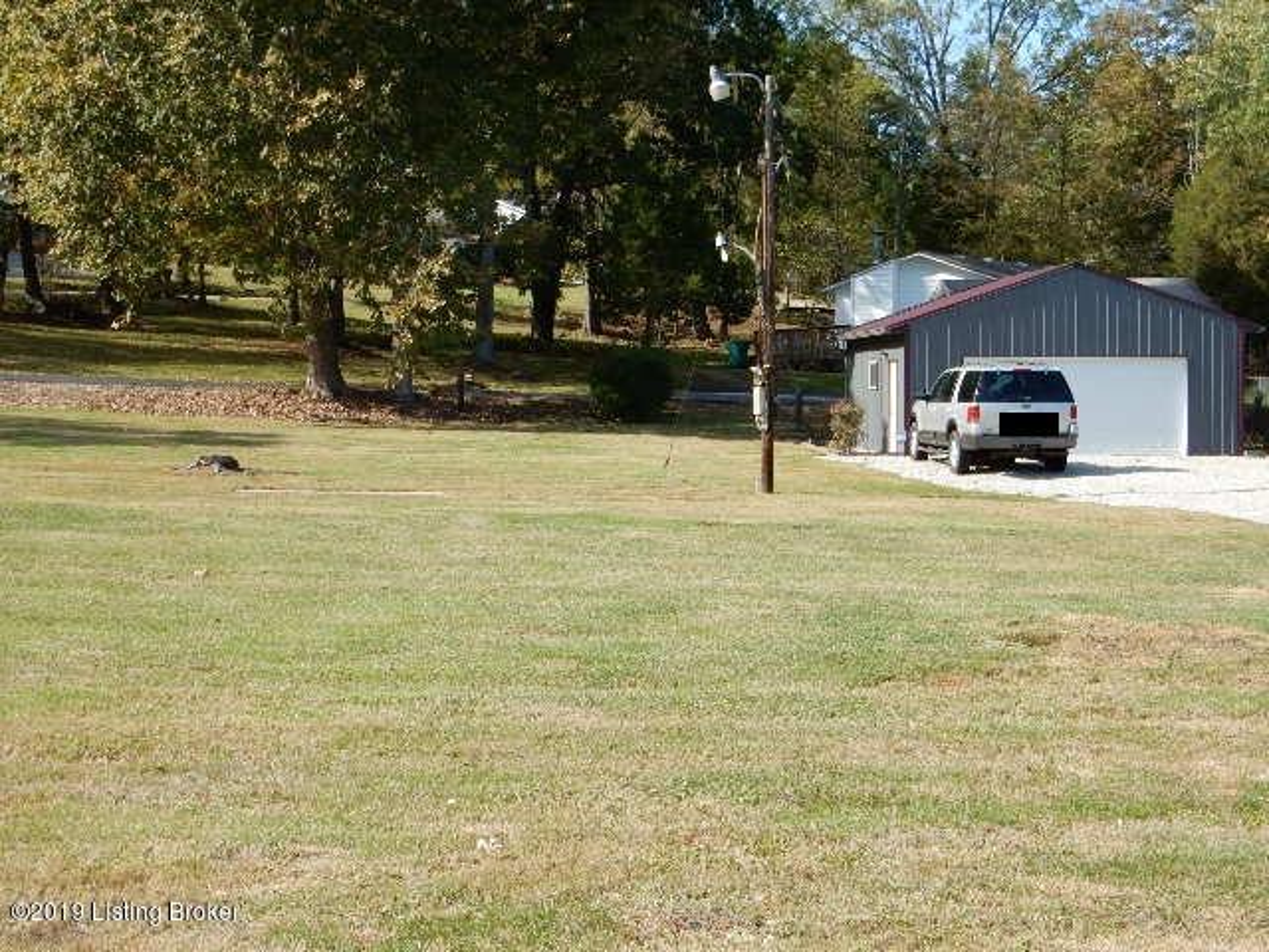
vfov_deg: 24.4
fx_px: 2200
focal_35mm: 60
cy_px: 476
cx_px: 634
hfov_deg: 32.2
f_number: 4.5
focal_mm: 10.7
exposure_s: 1/400
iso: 125
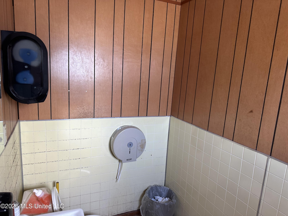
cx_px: 144
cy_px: 108
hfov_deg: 71.6
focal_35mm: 24
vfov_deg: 56.8
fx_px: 200
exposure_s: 1/60
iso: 200
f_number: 1.78
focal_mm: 6.86
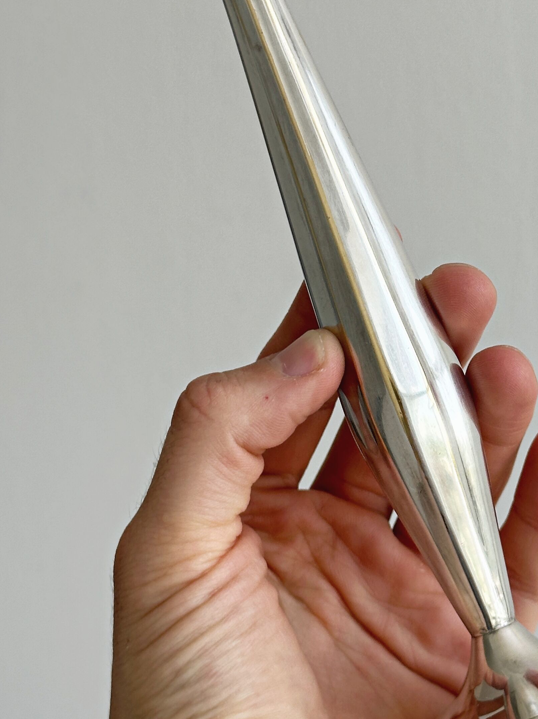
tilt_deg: -11.6
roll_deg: +1.8
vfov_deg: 21.8
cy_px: 345
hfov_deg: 16.3
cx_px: 406
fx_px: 1867
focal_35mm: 90
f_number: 1.78
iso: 64
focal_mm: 6.86
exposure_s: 1/487
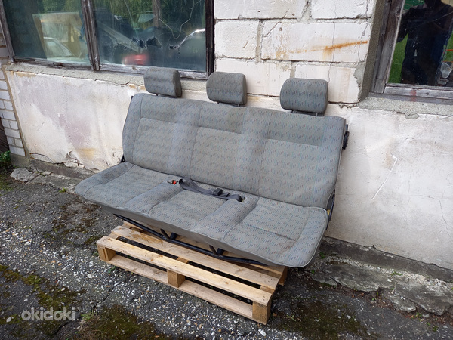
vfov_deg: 54.9
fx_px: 327
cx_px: 226
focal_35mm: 25
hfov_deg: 69.4
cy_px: 170
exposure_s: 1/141
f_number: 1.8
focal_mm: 4.65
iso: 50
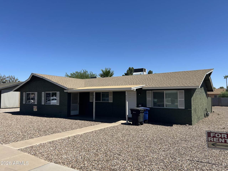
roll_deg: +0.7
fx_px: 171
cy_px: 86
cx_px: 114
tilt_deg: +5.6
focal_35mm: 26
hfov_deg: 67.3
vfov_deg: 53.1
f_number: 1.5
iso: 50
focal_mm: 5.7
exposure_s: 1/5076
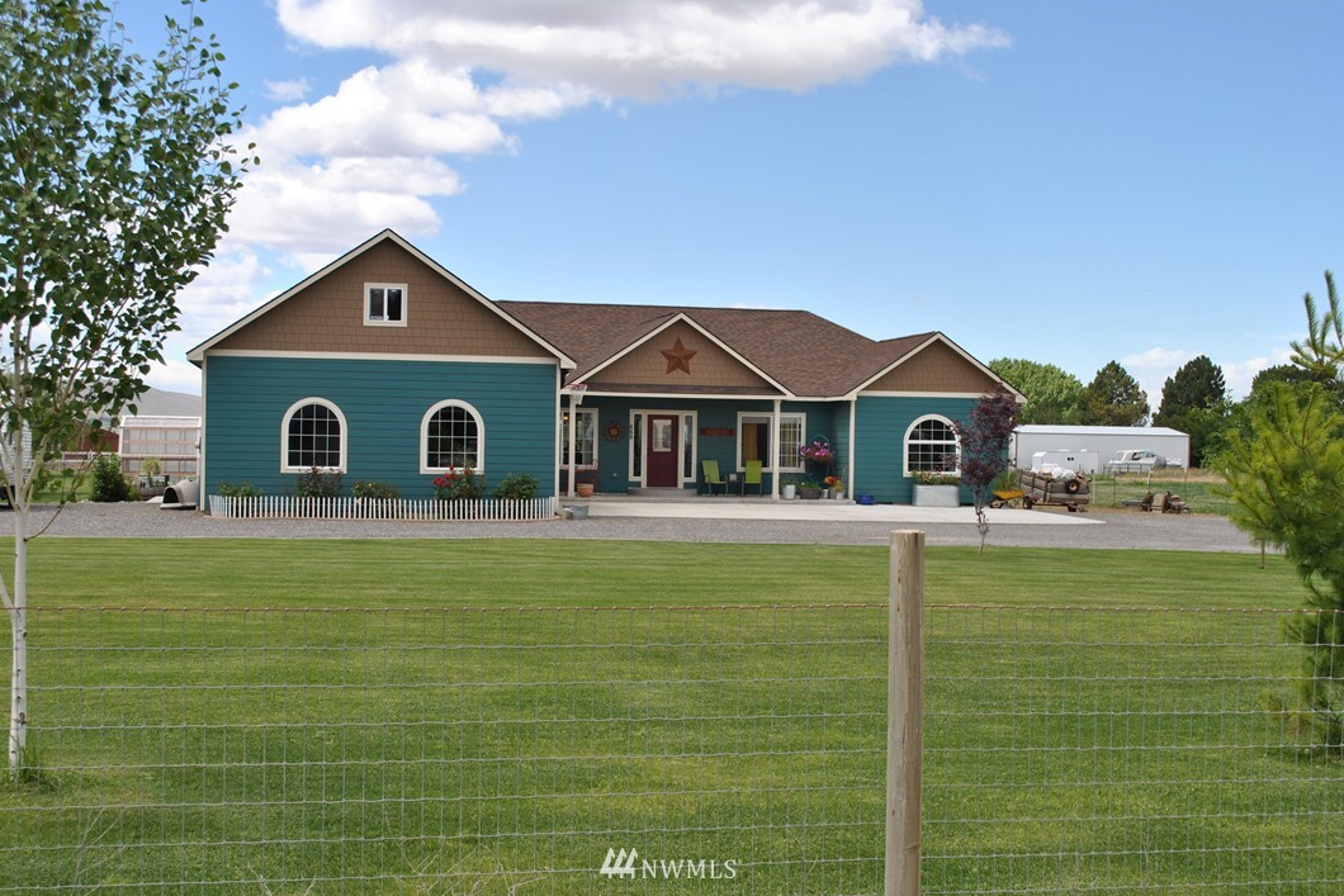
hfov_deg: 42.7
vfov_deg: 29.3
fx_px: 1717
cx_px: 671
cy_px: 452
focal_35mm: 46
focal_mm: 30
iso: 100
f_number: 8
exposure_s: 1/250
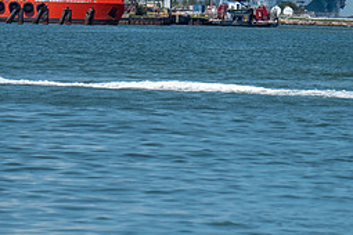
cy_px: 26
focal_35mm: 683
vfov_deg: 2.0
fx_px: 6697
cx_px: 291
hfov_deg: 3.0
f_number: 5.6
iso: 200
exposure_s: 1/1600
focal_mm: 200
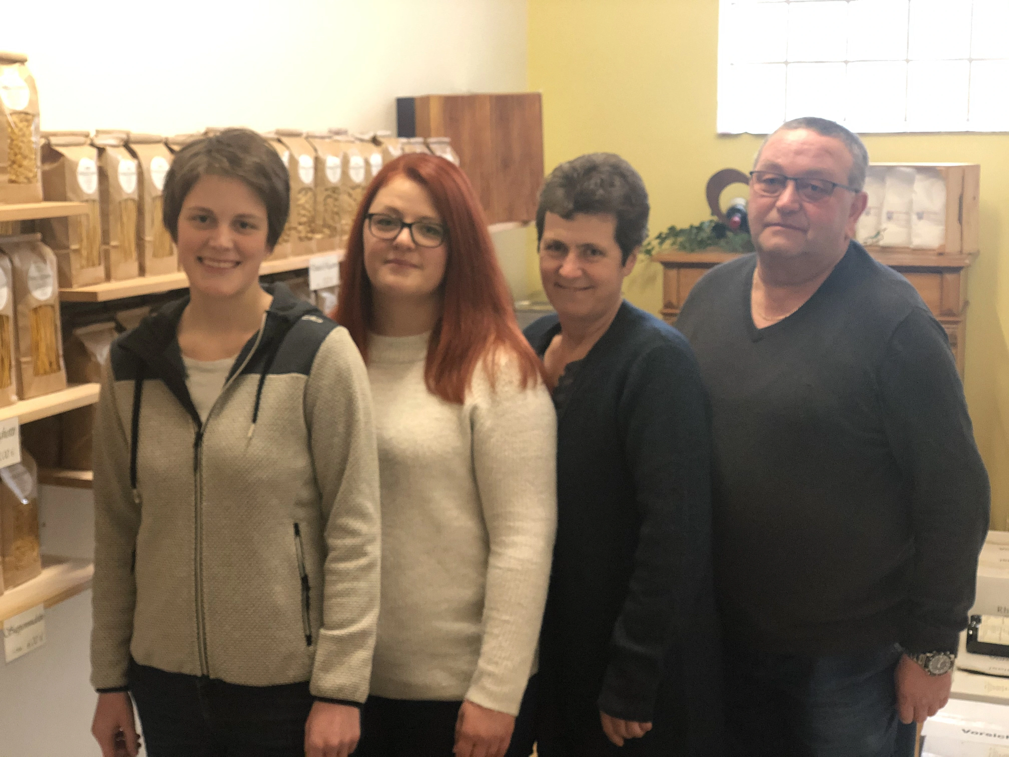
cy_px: 378
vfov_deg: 28.0
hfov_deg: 36.8
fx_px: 1516
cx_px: 504
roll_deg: +1.5
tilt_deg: -10.1
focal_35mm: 52
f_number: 2.4
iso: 160
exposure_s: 1/14
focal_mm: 6
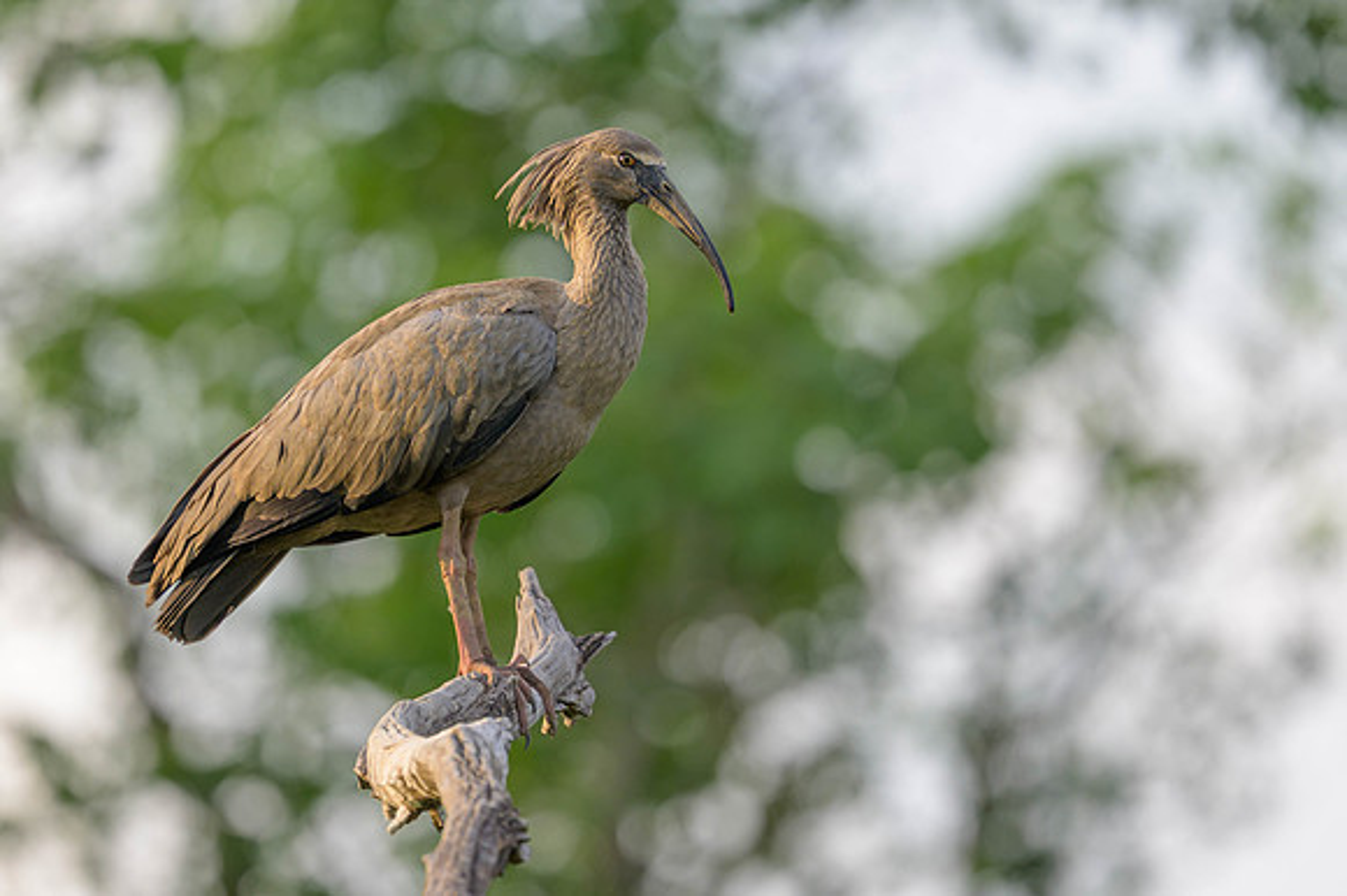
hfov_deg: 2.0
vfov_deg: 1.3
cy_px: 380
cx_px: 547
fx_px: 38466
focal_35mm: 1029
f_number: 4
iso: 110
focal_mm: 560
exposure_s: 1/500
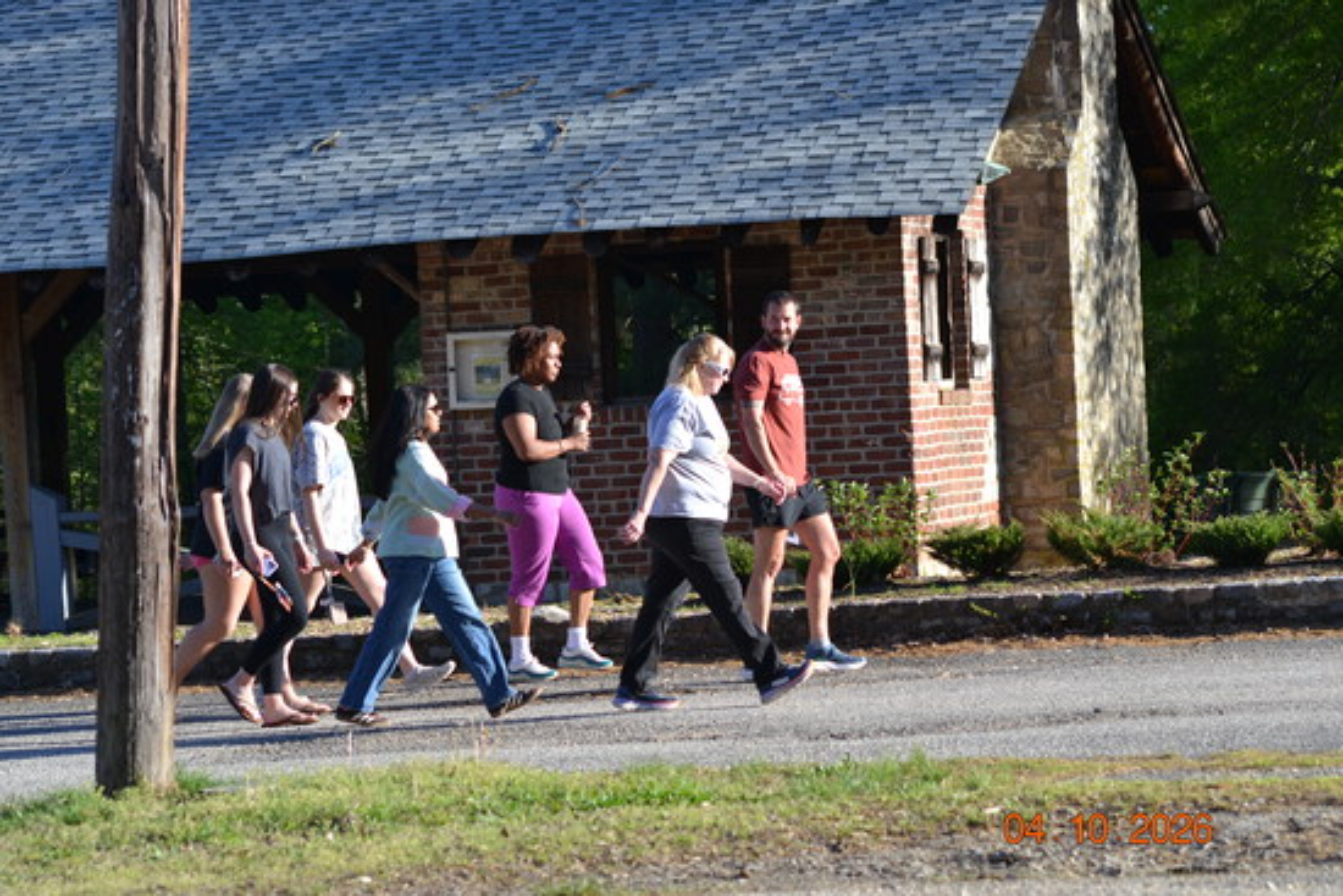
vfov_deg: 10.6
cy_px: 448
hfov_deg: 15.9
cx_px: 672
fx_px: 4813
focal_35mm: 129
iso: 280
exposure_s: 1/500
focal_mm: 86
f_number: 5.6
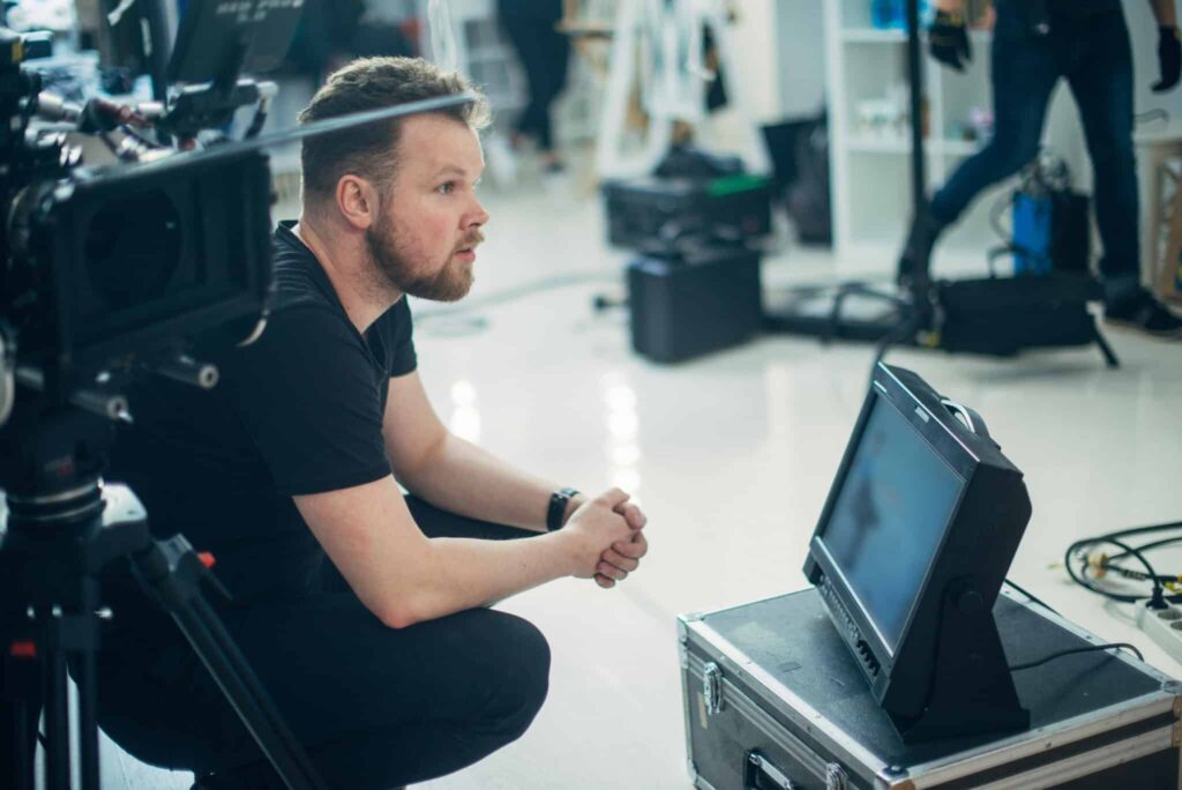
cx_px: 591
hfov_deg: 39.6
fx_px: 1643
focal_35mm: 50
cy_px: 395
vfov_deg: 27.0
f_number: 1.6
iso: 160
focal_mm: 50
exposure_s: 1/250
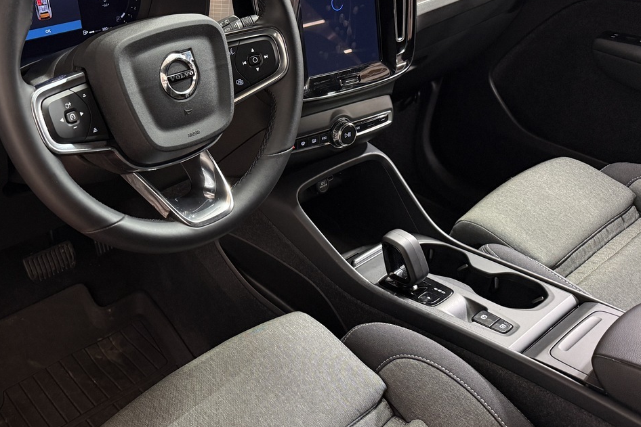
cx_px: 192
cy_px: 183
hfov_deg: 49.4
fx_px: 677
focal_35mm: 38
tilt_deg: -33.6
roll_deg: -3.0
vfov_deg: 35.0
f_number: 1.78
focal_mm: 6.76
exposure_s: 1/60
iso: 320
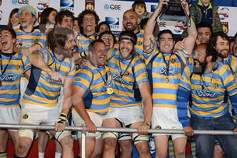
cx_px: 154
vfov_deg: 9.4
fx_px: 961
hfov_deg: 14.0
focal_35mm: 146
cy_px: 68
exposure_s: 1/160
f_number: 2.8
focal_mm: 102
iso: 800
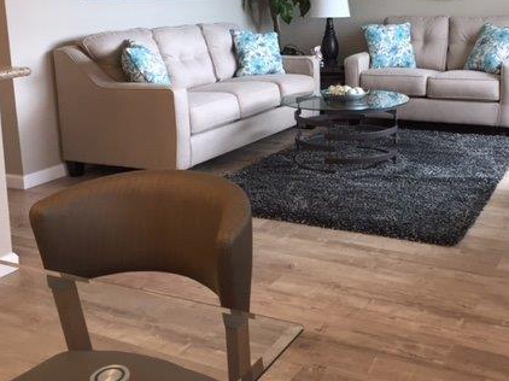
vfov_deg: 32.2
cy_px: 93
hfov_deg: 42.7
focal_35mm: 44
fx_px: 647
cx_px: 310
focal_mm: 4.15
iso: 64
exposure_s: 1/30
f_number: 2.2
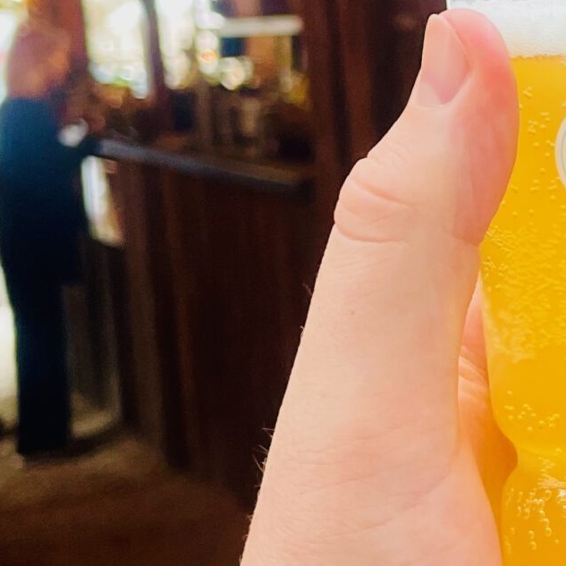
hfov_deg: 17.8
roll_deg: +3.6
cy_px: 290
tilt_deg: -7.2
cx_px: 671
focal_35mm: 93
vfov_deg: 18.7
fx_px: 1720
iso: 100
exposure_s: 1/121
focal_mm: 4.2
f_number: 1.6
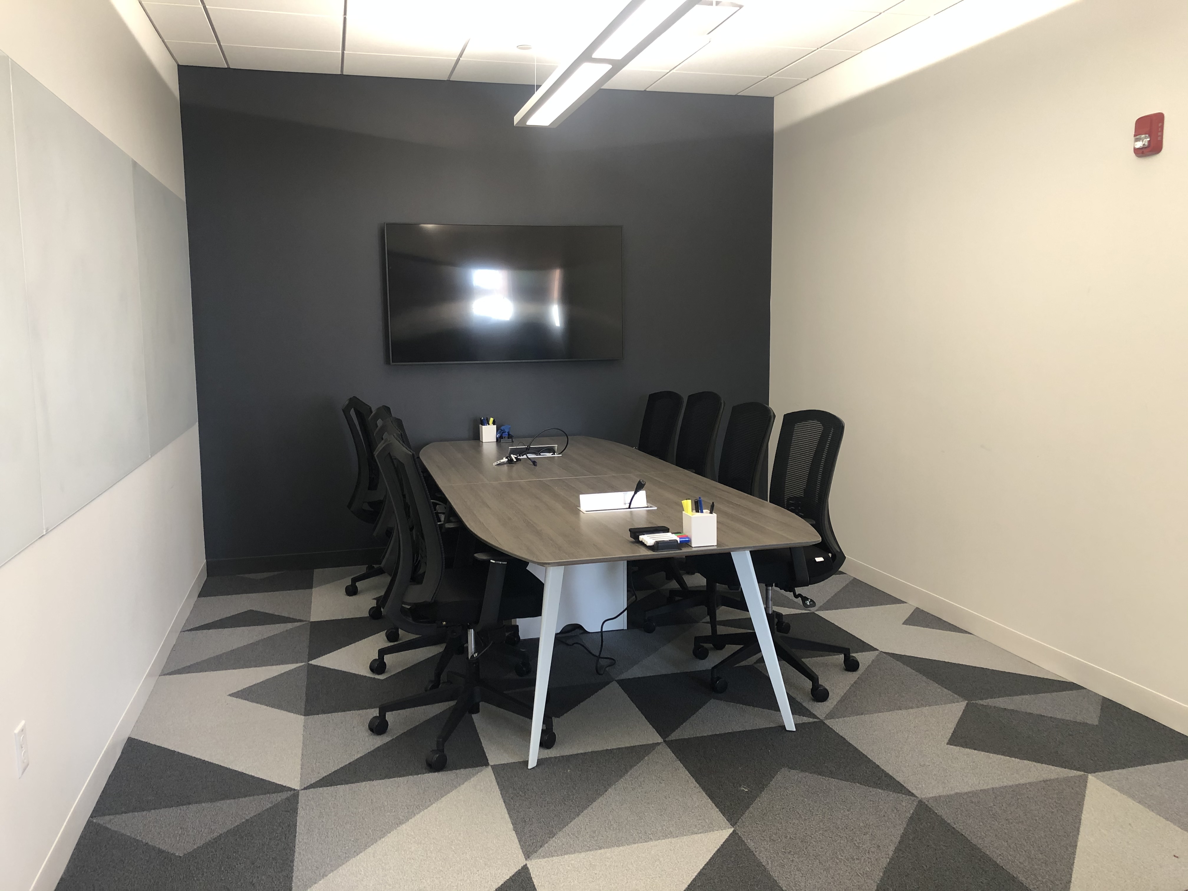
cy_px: 446
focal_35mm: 28
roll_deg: +0.8
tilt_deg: -7.5
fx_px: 961
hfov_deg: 63.4
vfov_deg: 49.7
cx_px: 594
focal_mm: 3.99
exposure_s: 1/17
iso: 40
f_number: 1.8
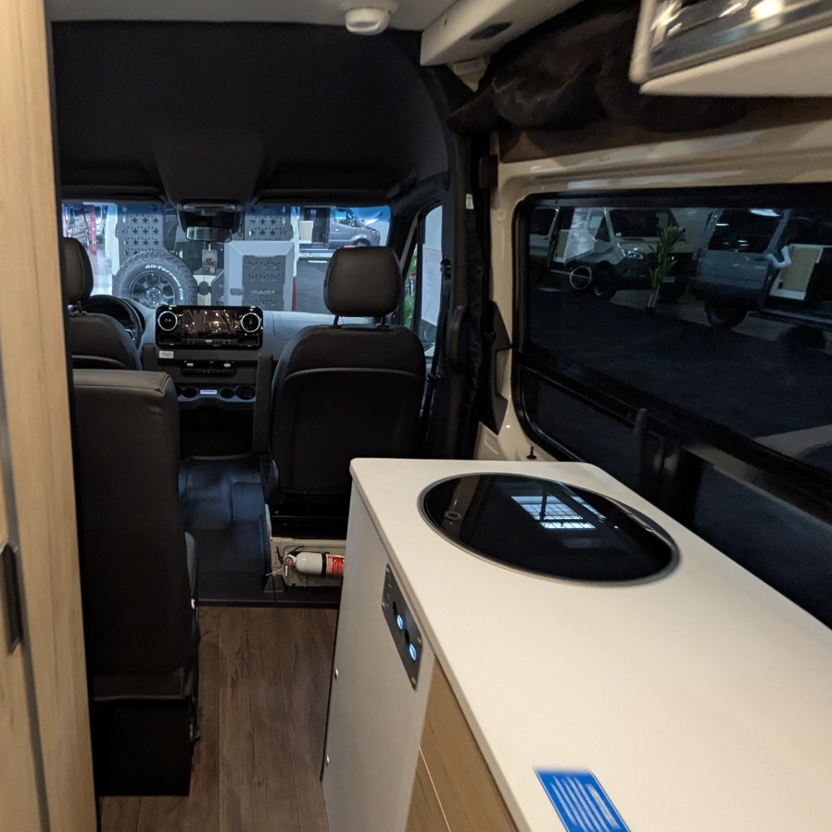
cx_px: 214
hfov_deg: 65.6
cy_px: 429
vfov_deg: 69.6
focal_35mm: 22
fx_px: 598
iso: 292
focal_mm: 2.35
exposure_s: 1/32.1
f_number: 2.2
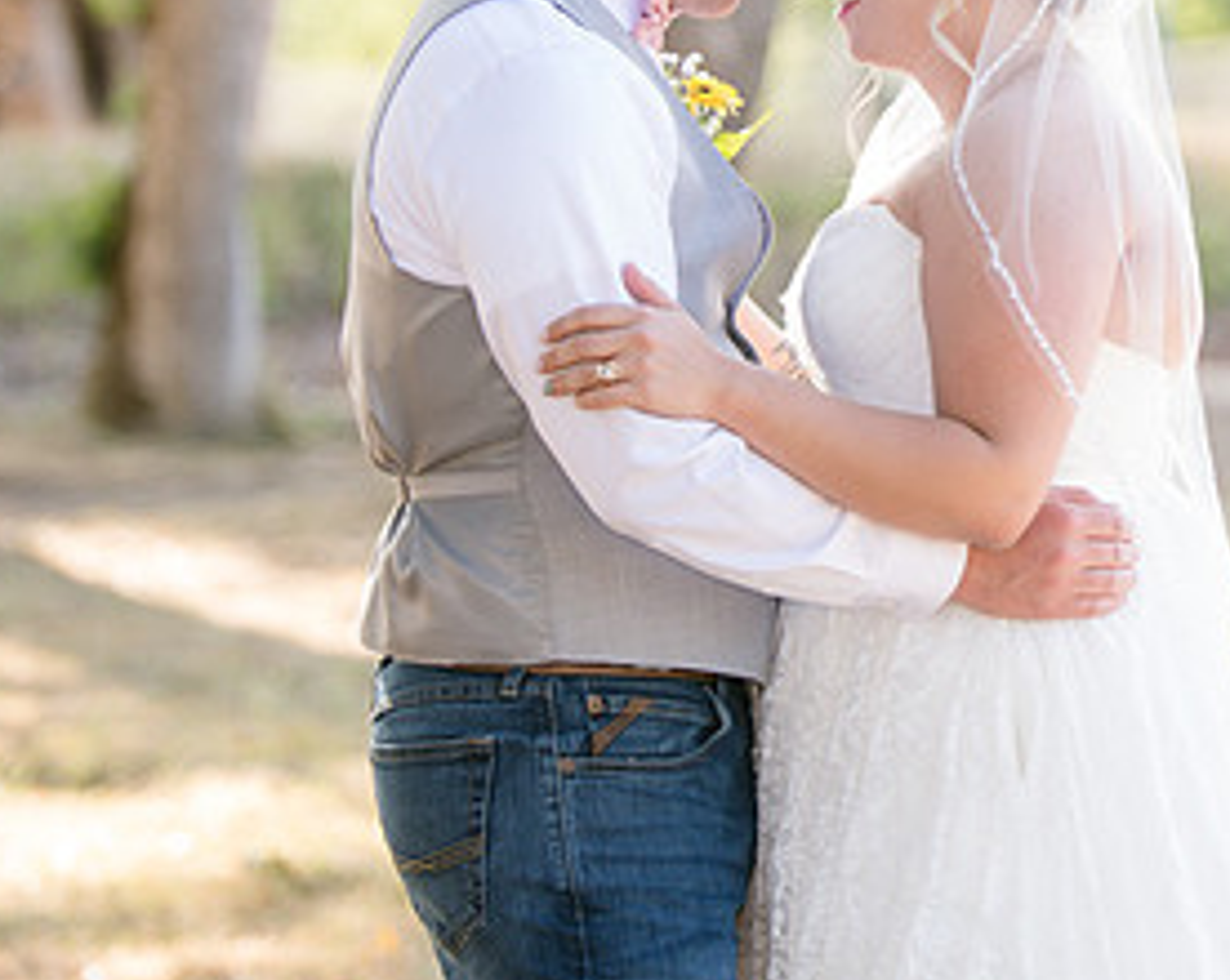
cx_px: 1061
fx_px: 7852
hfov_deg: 8.9
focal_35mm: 216
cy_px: 118
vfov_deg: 7.1
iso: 400
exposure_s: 1/320
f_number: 3.2
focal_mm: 100
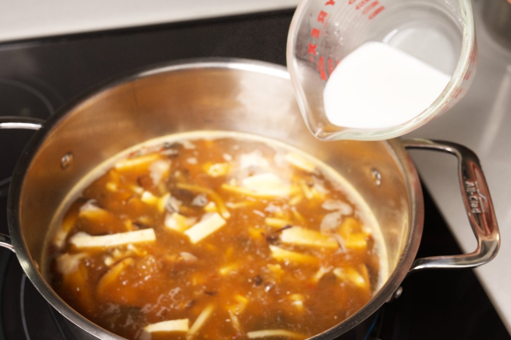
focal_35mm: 42
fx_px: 596
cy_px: 170
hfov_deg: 46.4
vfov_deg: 31.9
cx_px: 256
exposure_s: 1/1600
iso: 2000
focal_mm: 42
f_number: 7.1
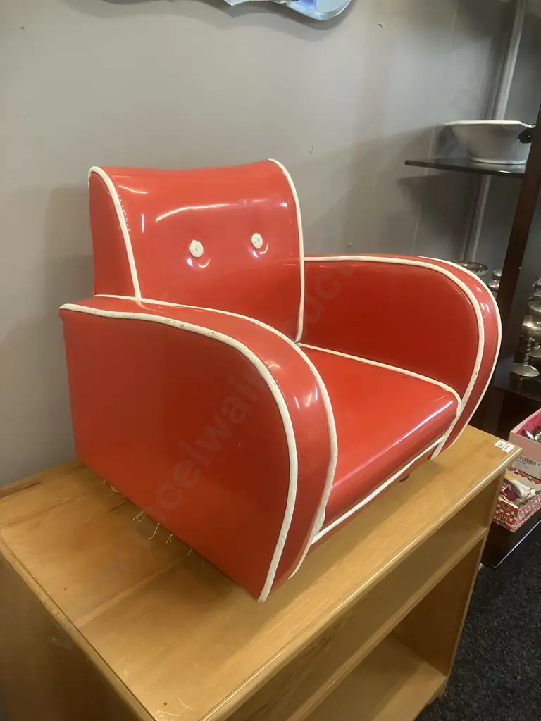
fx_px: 583
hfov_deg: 49.7
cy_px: 360
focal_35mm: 28
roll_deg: -4.4
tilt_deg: -22.0
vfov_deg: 63.4
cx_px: 270
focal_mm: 3.99
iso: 250
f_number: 1.8
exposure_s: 1/33
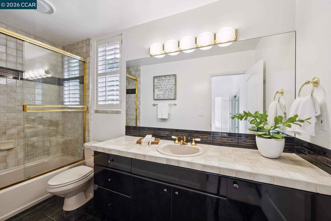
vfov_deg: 81.2
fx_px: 129
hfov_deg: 104.3
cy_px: 110
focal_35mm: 14
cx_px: 166
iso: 400
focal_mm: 14
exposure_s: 1/4
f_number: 22
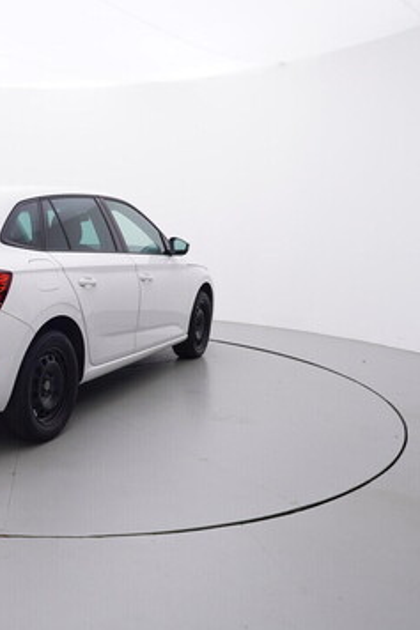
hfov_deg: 35.0
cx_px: 13
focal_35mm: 35
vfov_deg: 54.8
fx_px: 609
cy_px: 319
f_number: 5
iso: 200
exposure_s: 1/80
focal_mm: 15
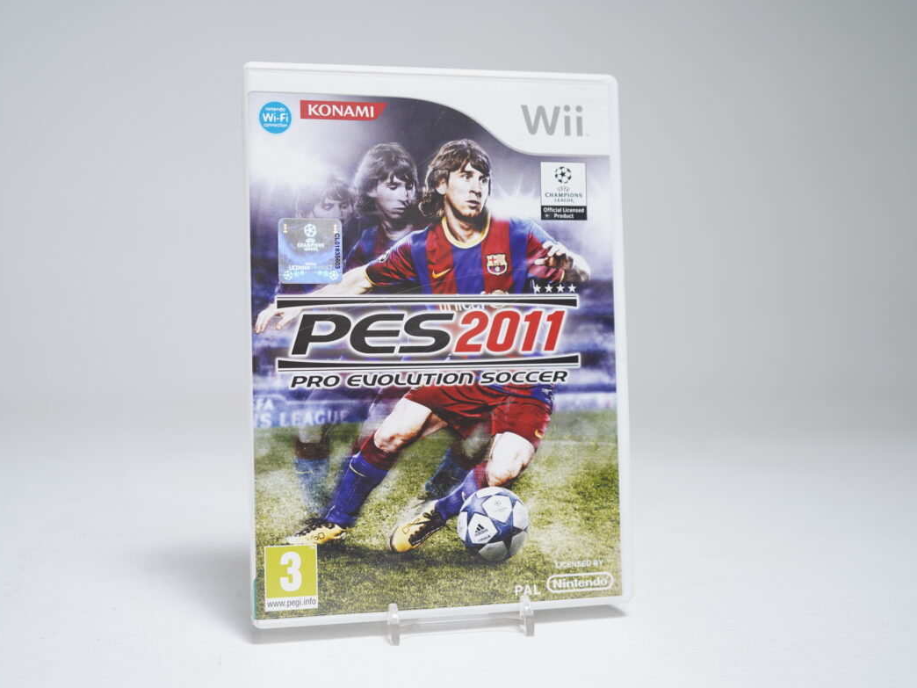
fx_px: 1113
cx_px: 432
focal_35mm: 42
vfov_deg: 34.3
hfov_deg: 44.8
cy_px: 344
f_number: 4
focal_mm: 38
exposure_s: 1/15
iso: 160
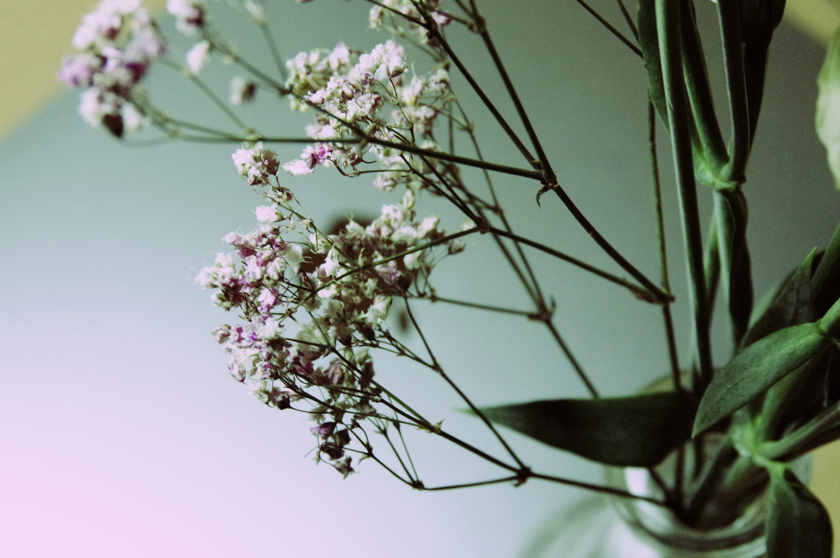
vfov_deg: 15.9
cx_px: 470
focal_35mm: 86
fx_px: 2005
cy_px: 306
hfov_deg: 23.6
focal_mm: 40
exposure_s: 1/50
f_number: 6.3
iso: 1600
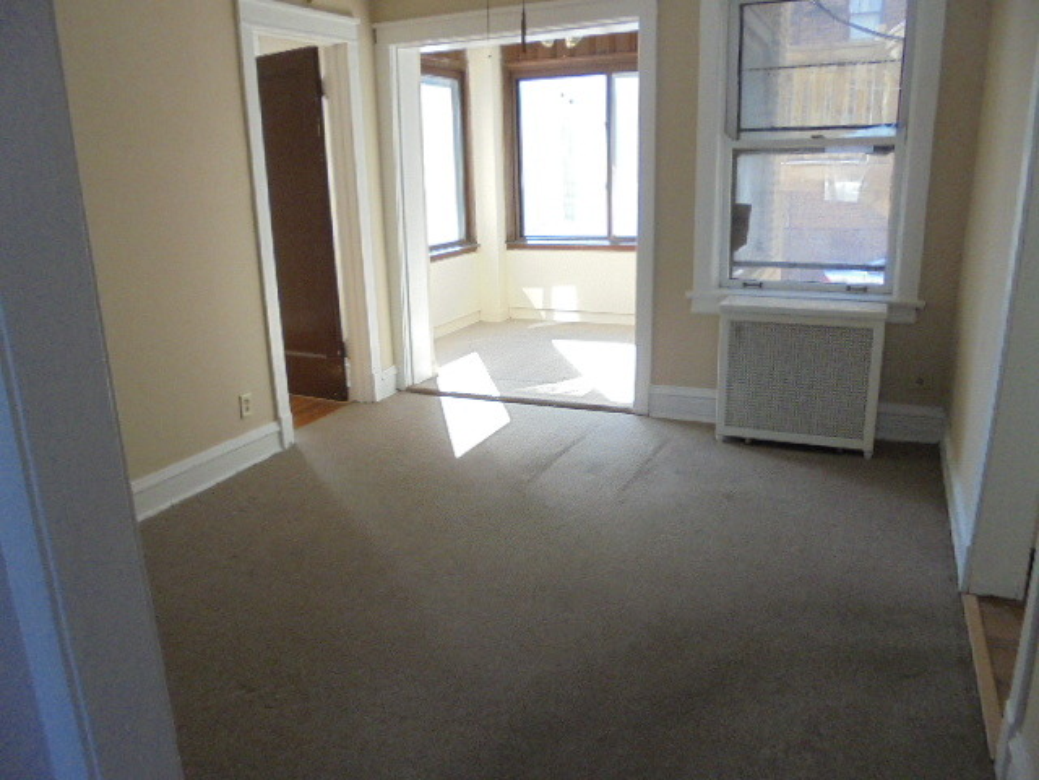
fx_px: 780
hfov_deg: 67.3
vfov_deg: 53.1
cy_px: 390
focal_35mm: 26
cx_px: 520
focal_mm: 4.6
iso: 400
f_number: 3.5
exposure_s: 1/160
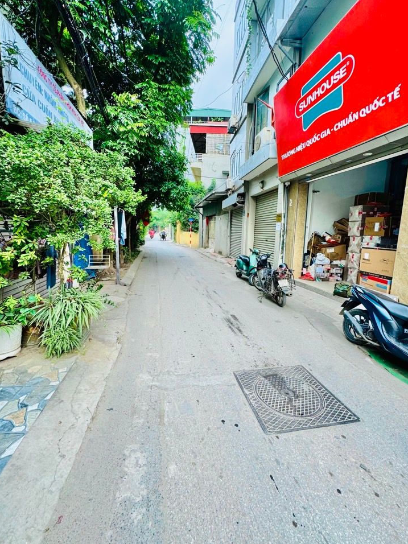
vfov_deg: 98.1
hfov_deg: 81.7
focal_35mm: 15
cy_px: 262
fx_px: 236
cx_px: 204
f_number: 2.2
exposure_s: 1/210
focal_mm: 2.22
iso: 40
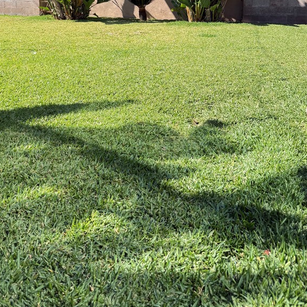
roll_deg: +2.2
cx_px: 114
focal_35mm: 38
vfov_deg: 41.4
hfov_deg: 43.5
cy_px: 49
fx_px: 381
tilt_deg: -9.5
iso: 100
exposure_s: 1/1314
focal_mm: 6.76
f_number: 1.78
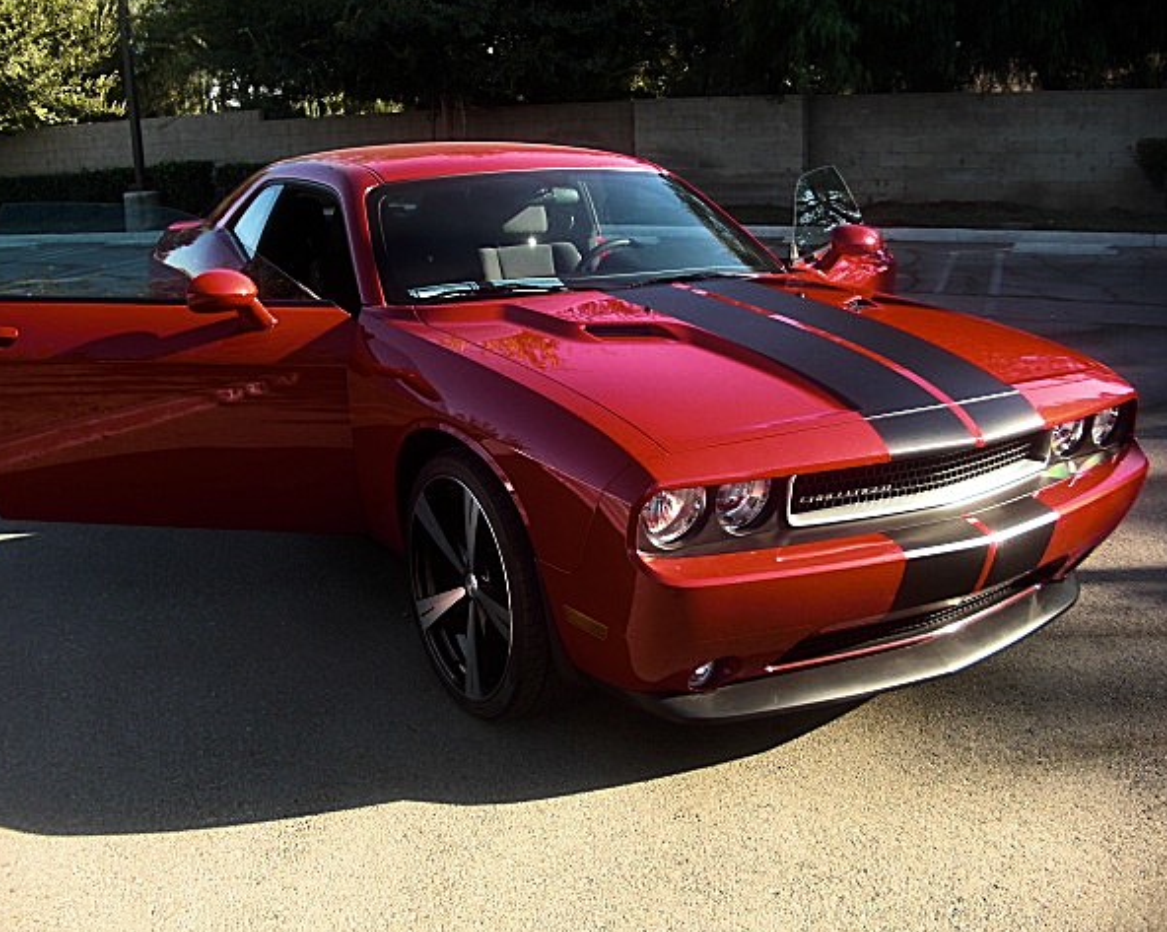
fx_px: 1312
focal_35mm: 38
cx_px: 546
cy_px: 467
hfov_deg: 47.9
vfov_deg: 39.1
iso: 50
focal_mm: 6.3
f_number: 2.8
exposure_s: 1/160
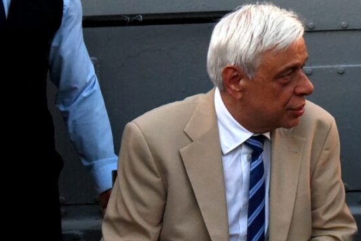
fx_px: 932
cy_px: 81
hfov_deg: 21.6
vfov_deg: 14.7
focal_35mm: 93
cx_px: 293
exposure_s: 1/200
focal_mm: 35
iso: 6400
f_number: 4.5
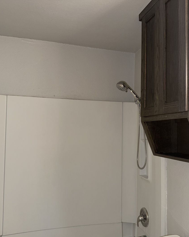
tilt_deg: +2.7
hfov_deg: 45.6
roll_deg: -0.2
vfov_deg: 55.7
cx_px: 109
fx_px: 224
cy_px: 121
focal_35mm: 32
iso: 80
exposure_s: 1/25
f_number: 1.78
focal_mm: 6.76
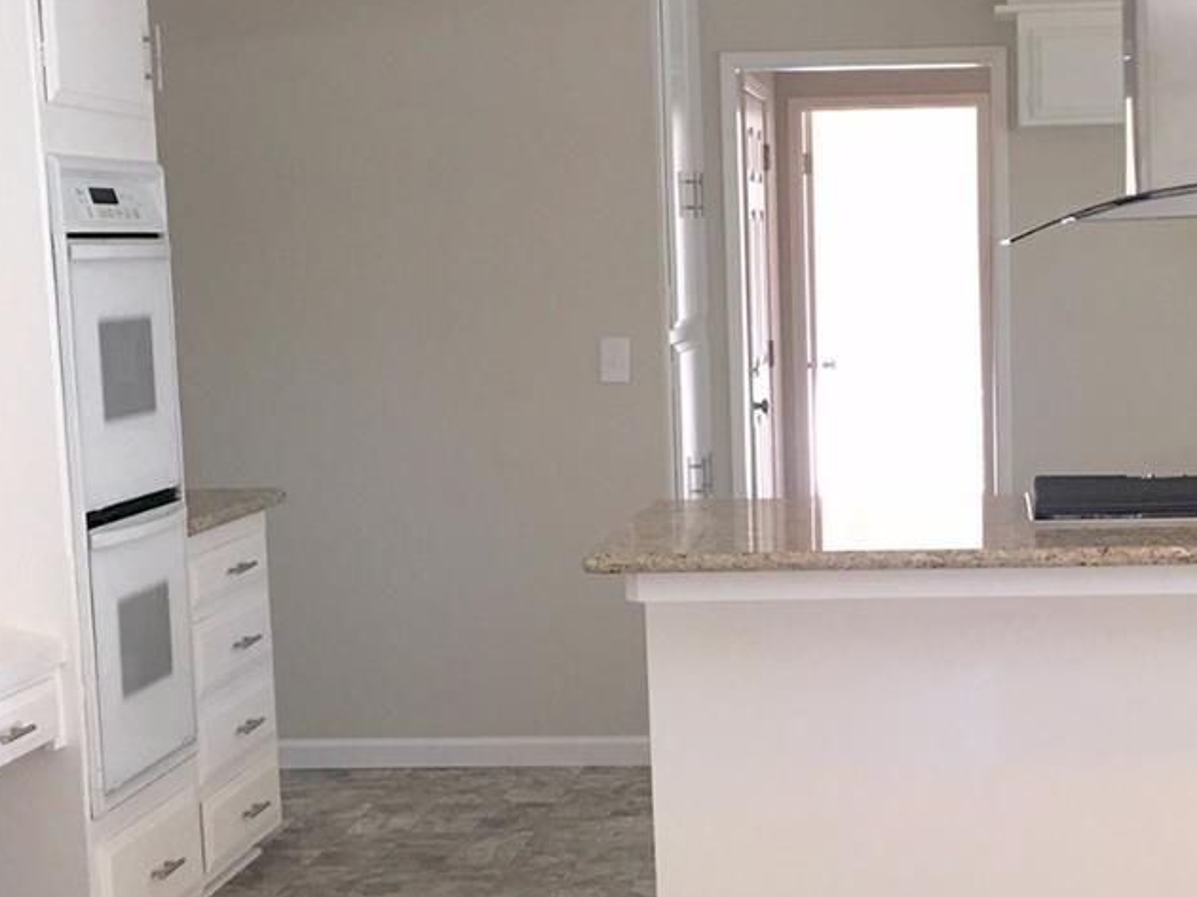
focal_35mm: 69
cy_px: 633
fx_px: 2385
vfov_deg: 21.2
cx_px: 895
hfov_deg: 27.8
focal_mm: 4.15
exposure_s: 1/30
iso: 32
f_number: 2.2
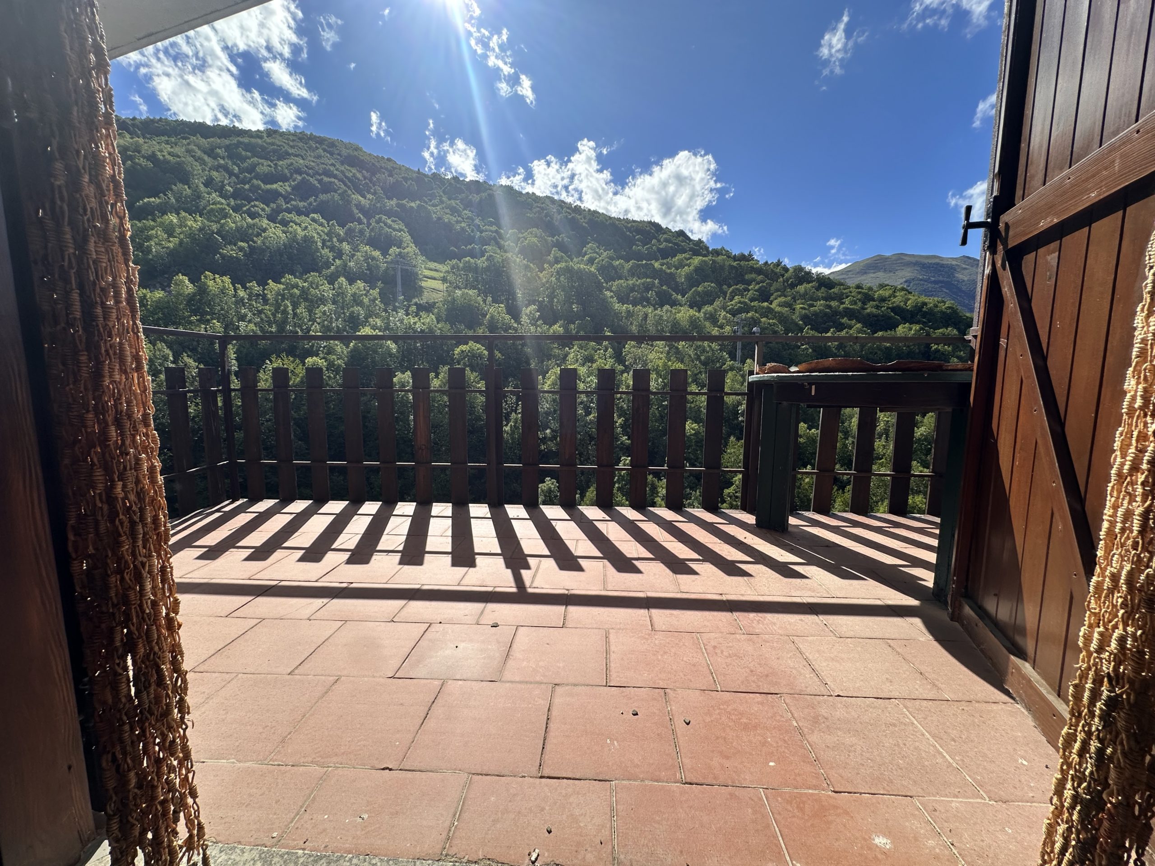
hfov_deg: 102.1
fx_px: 467
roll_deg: -0.9
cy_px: 433
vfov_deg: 85.7
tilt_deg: -6.6
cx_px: 578
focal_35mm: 14
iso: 40
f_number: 2.2
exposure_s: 1/1511
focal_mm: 2.22
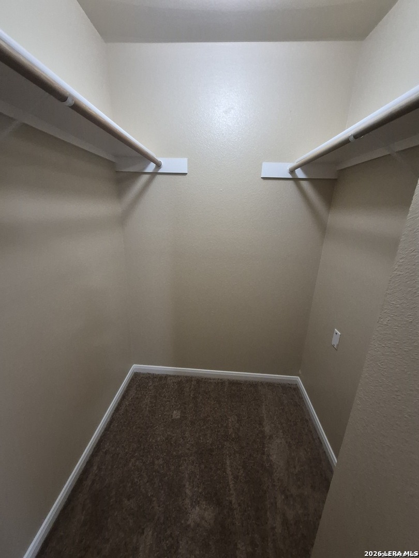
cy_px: 279
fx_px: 210
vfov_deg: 106.2
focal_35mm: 13
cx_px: 210
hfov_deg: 89.9
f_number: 2.2
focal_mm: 1.74
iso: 800
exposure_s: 1/60
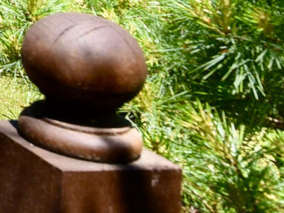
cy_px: -196
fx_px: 820
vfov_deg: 13.1
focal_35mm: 100
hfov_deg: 11.7
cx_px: -546
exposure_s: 1/400
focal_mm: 14
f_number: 10
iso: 800
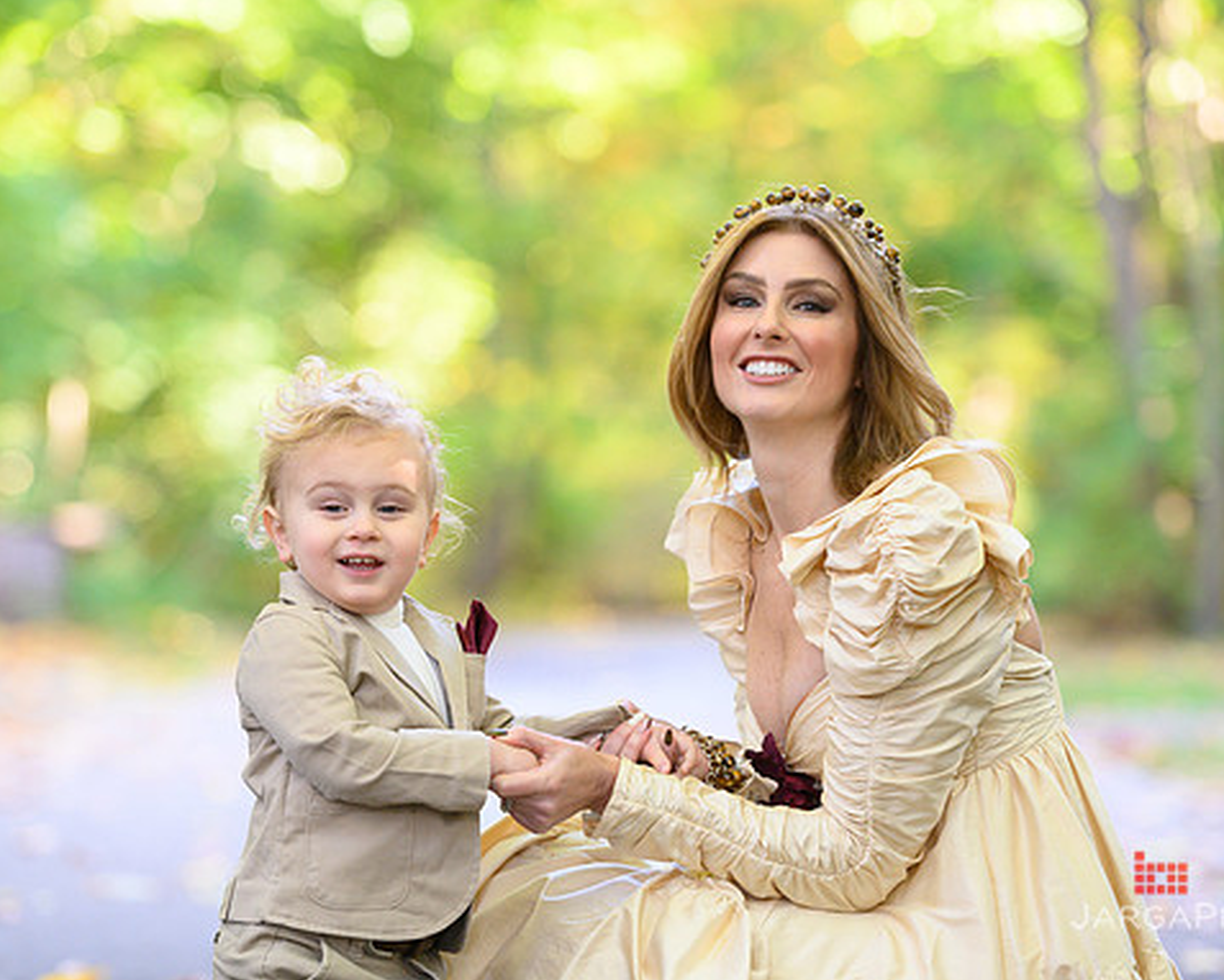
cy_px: 490
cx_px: 572
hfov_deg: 12.5
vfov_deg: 10.0
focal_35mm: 154
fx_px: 5581
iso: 1600
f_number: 3.2
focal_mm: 135
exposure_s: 1/200
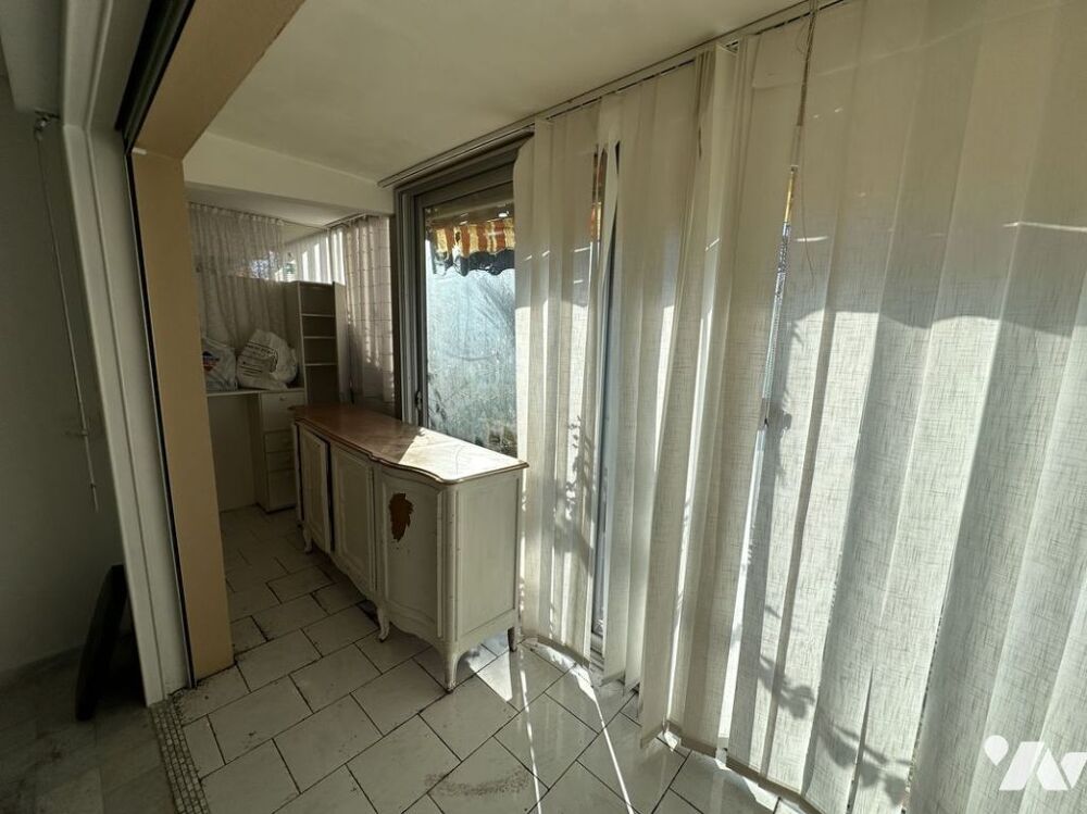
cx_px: 544
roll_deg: -0.5
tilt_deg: -10.7
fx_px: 439
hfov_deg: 102.1
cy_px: 407
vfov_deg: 85.6
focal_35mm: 14
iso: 50
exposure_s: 1/1473
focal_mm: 2.22
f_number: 2.2
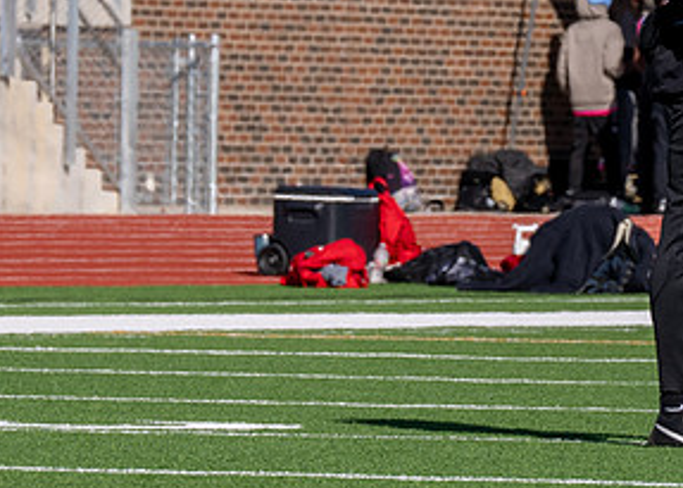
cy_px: 21
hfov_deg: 2.3
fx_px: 17109
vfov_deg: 1.6
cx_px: 698
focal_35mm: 882
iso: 100
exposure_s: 1/400
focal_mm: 200
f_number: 9
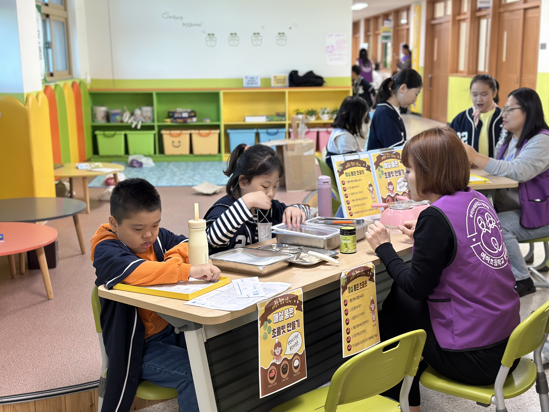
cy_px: 206
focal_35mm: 48
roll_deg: +0.3
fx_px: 761
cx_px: 274
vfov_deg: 30.3
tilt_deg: -11.9
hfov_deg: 39.7
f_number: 1.78
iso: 125
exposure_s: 1/60
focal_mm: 6.86
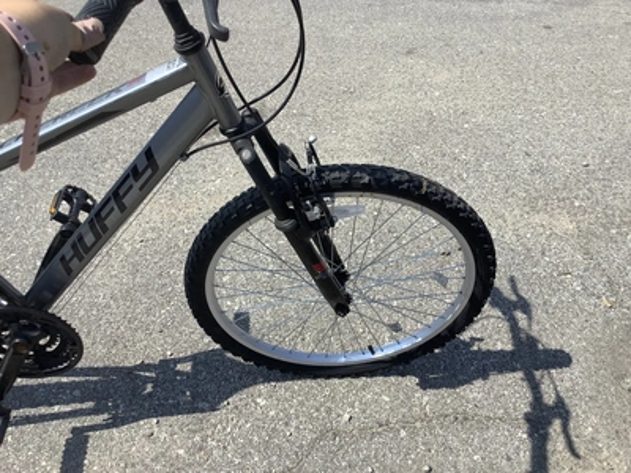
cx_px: 316
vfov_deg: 45.4
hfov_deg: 58.4
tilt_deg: -42.9
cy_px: 236
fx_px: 565
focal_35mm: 31
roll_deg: -1.1
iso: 25
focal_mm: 3.3
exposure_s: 1/1087
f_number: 2.4
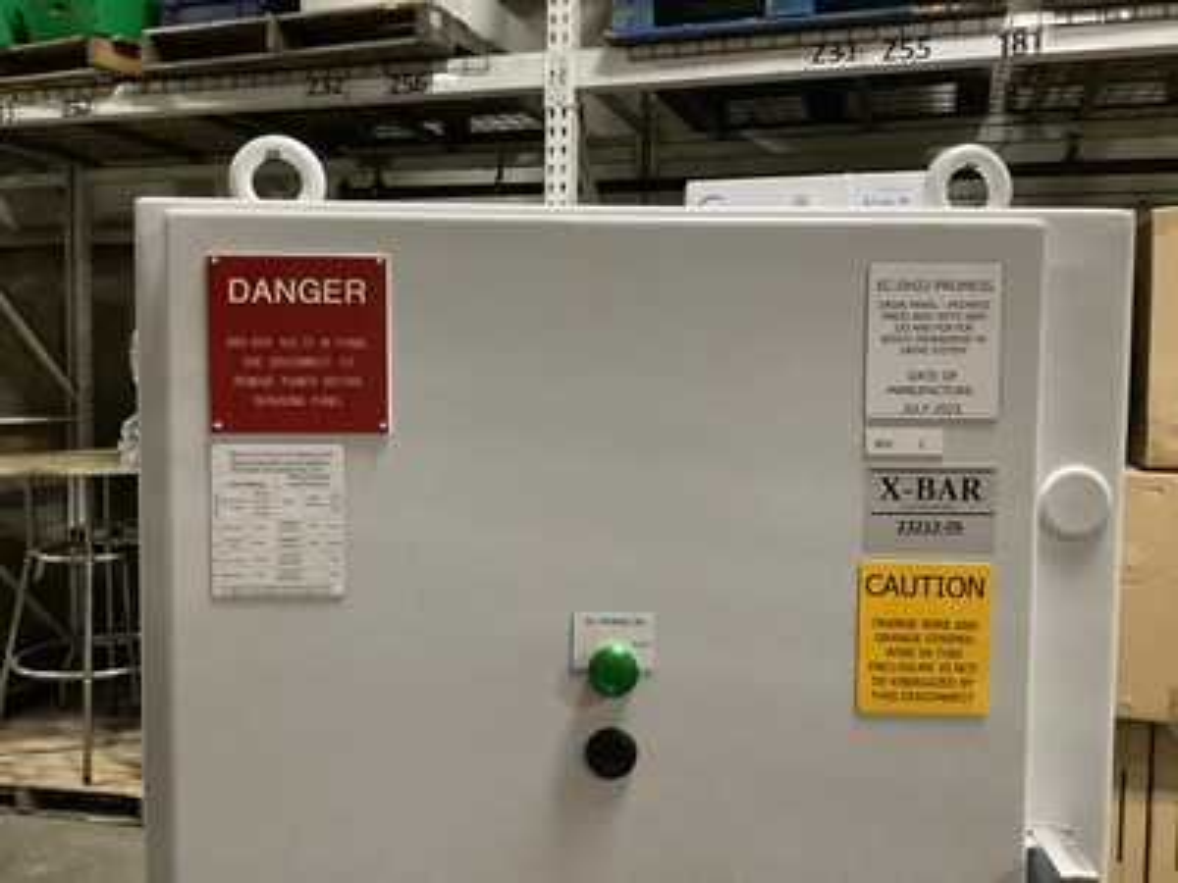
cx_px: 589
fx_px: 1055
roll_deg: -0.6
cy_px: 442
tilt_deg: -4.2
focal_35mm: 31
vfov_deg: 45.4
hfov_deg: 58.4
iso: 500
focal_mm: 3.3
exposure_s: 1/30
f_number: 2.4
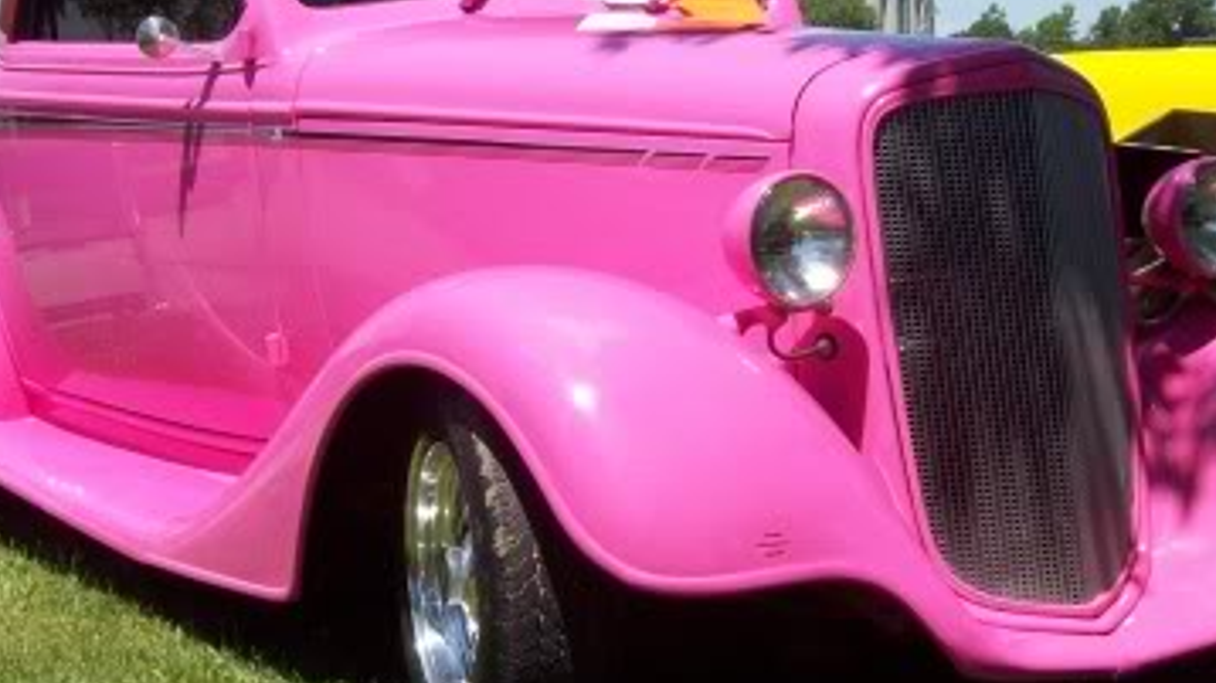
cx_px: 518
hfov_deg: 30.1
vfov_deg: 17.2
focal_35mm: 70
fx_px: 2256
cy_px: 345
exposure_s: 1/508
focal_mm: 6
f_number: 4.8
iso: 80
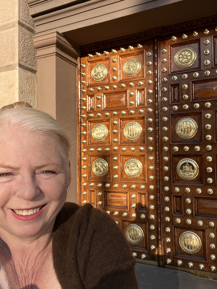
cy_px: 144
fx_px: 251
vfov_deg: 60.0
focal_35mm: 30
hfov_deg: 46.8
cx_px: 108
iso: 32
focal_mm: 2.71
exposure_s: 1/569
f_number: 2.2
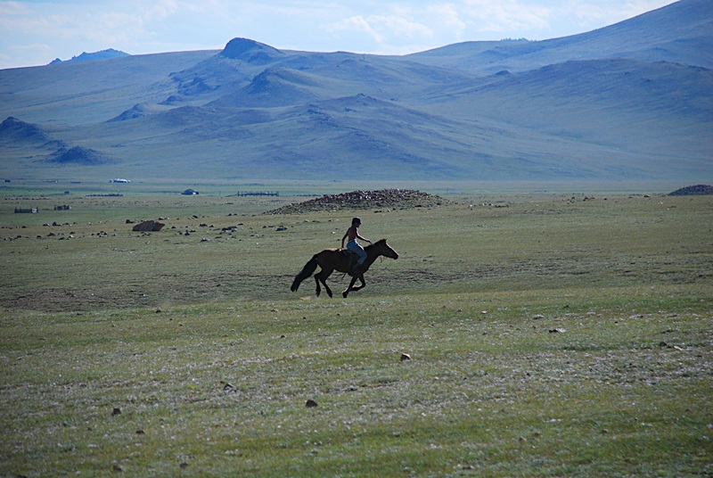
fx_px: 4016
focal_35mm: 202
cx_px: 356
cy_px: 239
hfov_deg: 10.1
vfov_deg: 6.8
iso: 400
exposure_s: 1/2000
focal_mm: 135
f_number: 5.6
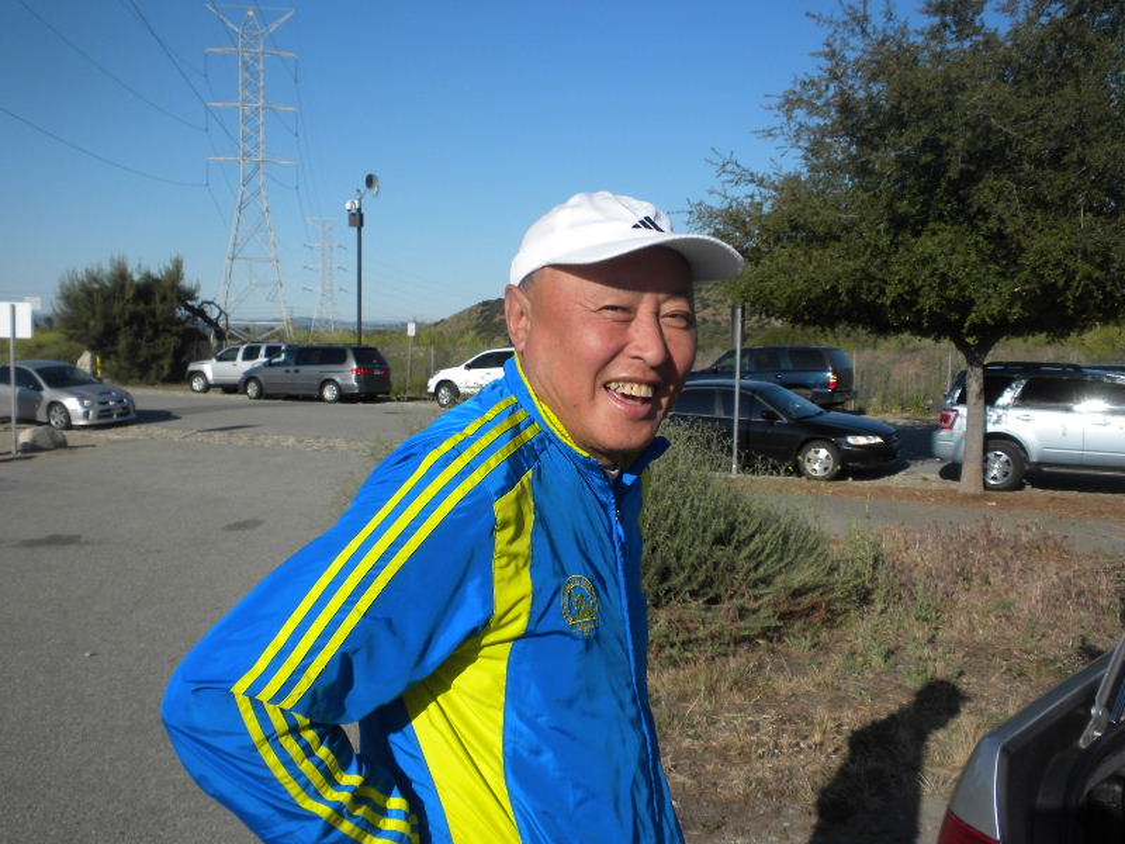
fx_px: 1202
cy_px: 422
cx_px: 562
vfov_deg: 38.7
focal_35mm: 37
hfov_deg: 50.1
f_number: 10
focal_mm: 6.6
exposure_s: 1/149
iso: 64
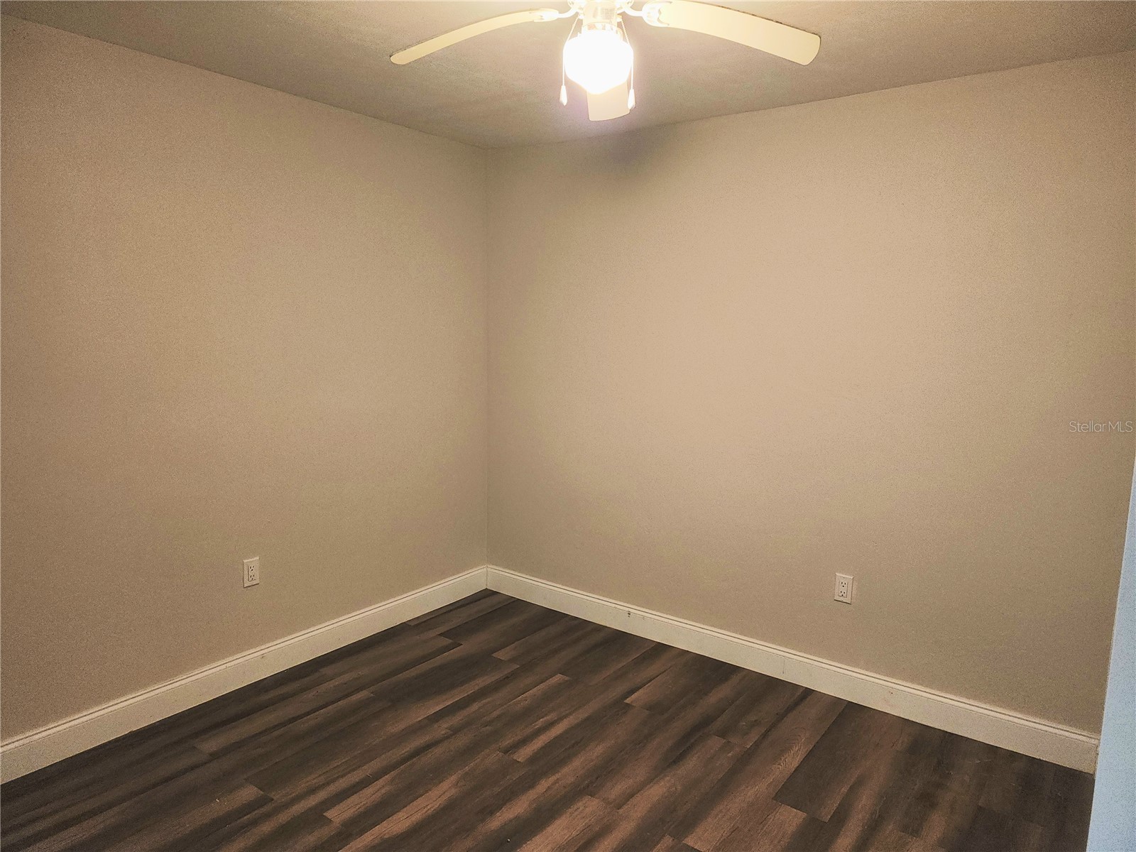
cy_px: 426
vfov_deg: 58.9
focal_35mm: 23
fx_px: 755
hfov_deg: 73.9
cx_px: 568
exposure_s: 1/24
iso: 100
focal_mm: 6.4
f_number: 1.8
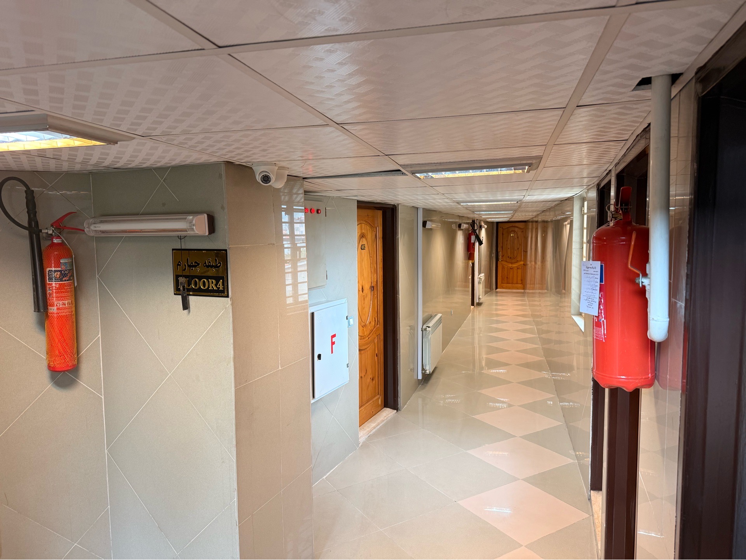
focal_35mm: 24
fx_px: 517
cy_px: 280
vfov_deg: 56.8
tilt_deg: -4.9
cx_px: 373
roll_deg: +0.8
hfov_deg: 71.6
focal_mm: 6.76
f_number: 1.78
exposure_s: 1/50
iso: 160
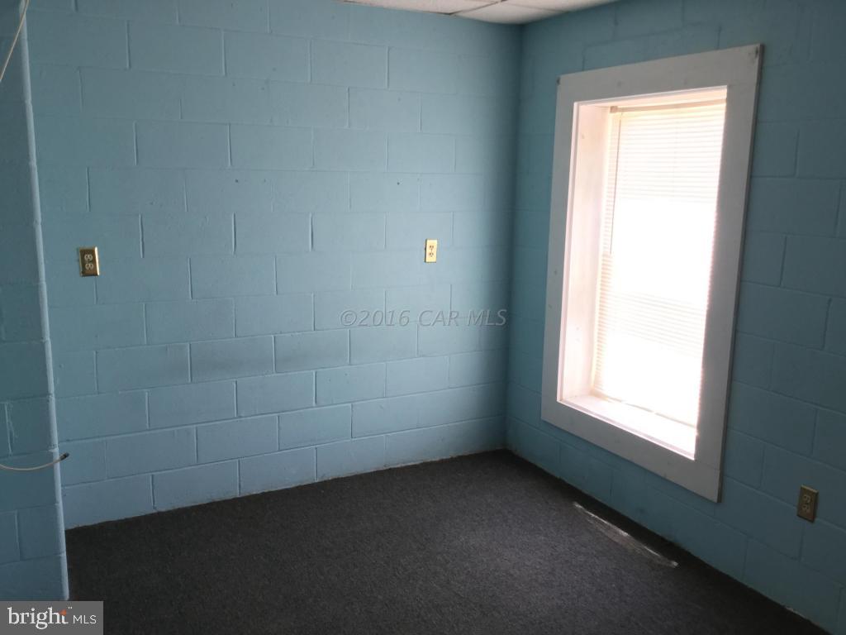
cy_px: 318
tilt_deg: -10.5
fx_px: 758
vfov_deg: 45.4
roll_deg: -1.1
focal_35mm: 31
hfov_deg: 58.4
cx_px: 423
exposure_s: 1/30
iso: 50
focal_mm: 3.3
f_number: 2.4
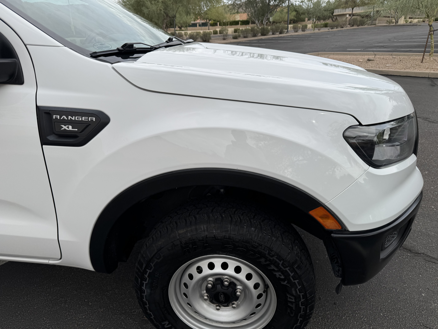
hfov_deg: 71.6
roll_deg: +2.1
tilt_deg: -23.7
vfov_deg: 56.8
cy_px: 164
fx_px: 304
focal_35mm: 24
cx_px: 219
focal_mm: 6.76
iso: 80
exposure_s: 1/3413
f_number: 1.78
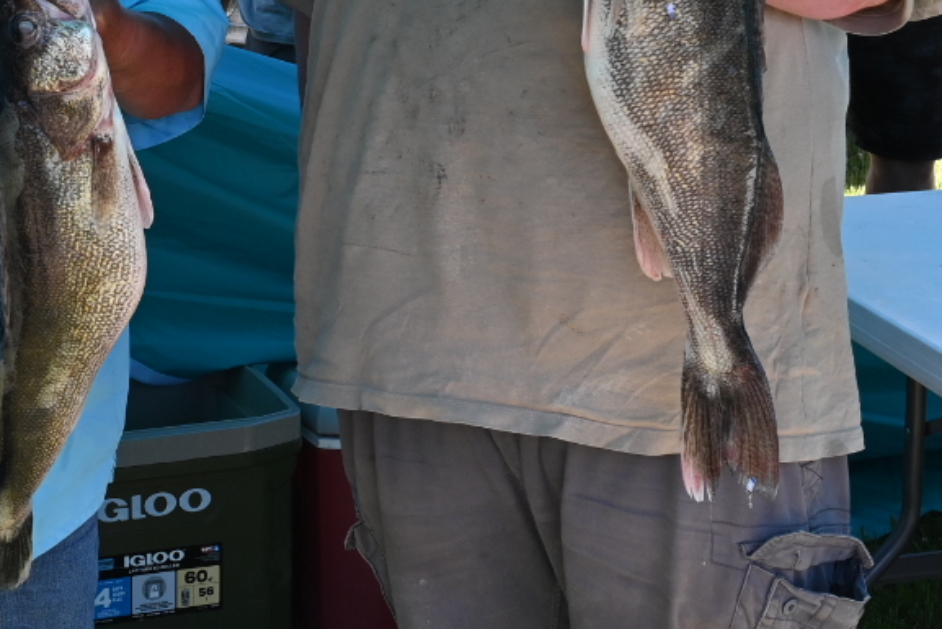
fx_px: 1929
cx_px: 340
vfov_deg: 18.1
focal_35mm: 74
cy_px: 29
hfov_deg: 27.3
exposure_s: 1/250
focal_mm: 17.5
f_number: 5.6
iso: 200
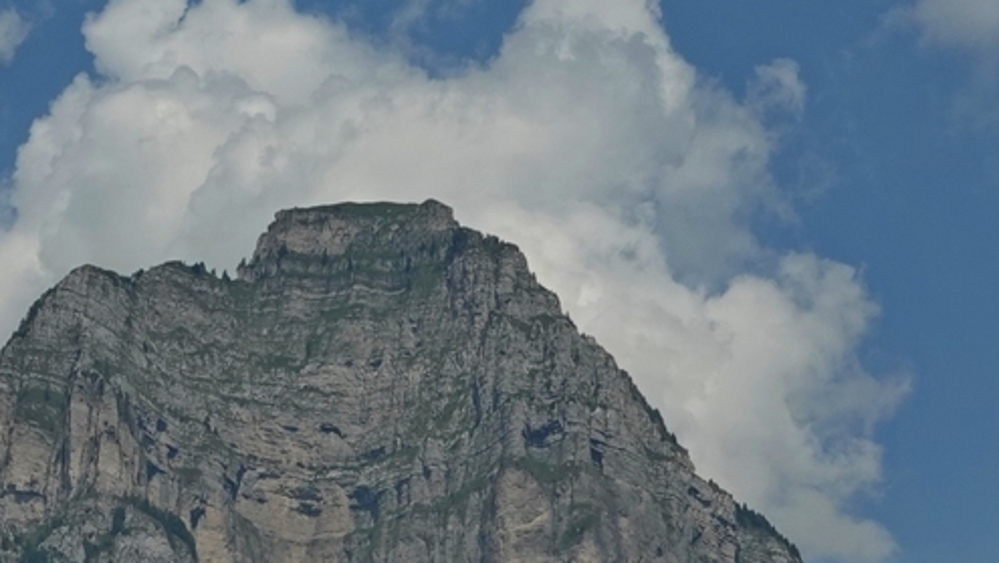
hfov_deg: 12.2
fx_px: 4664
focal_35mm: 176
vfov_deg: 6.9
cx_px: 176
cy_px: 358
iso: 100
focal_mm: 18.92
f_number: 11
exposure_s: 1/100
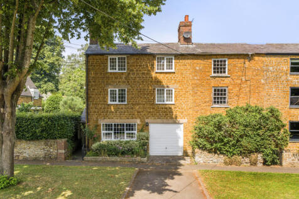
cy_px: 100
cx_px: 150
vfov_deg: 46.4
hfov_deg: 65.5
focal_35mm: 28
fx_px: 232
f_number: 8
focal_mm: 19
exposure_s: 1/250
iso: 400
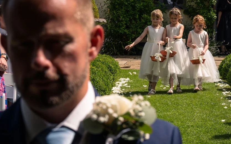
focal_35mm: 143
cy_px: 78
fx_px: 900
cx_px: 162
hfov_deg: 14.6
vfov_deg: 9.2
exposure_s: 1/200
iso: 125
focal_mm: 75
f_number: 10
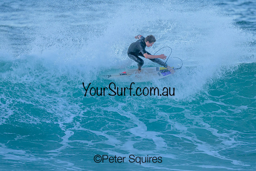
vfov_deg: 1.4
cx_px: 151
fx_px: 6776
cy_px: 78
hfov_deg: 2.2
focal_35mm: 953
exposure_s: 1/1600
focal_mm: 800
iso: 1600
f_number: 6.3
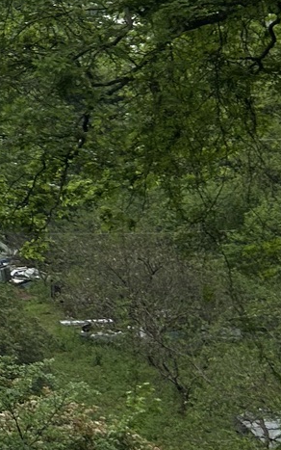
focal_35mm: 118
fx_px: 1445
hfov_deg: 9.7
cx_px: -409
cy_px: -36
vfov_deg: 17.1
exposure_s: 1/1779
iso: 50
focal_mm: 5.7
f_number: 1.5
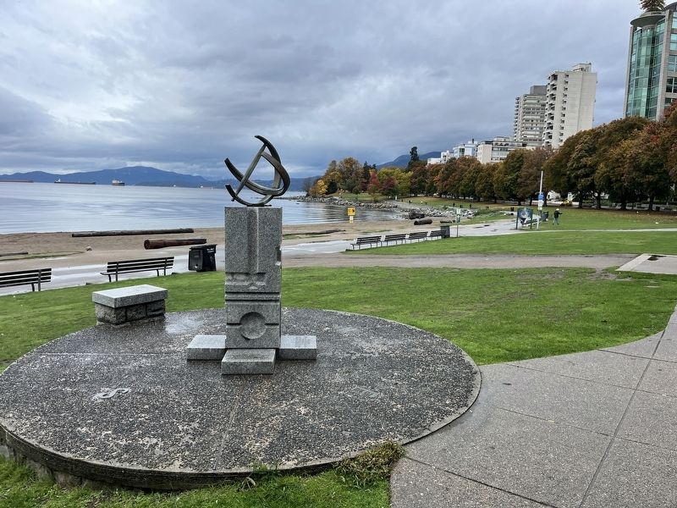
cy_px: 254
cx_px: 338
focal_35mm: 26
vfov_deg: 53.1
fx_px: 508
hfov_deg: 67.3
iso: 50
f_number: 1.6
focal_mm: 5.1
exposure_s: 1/1832
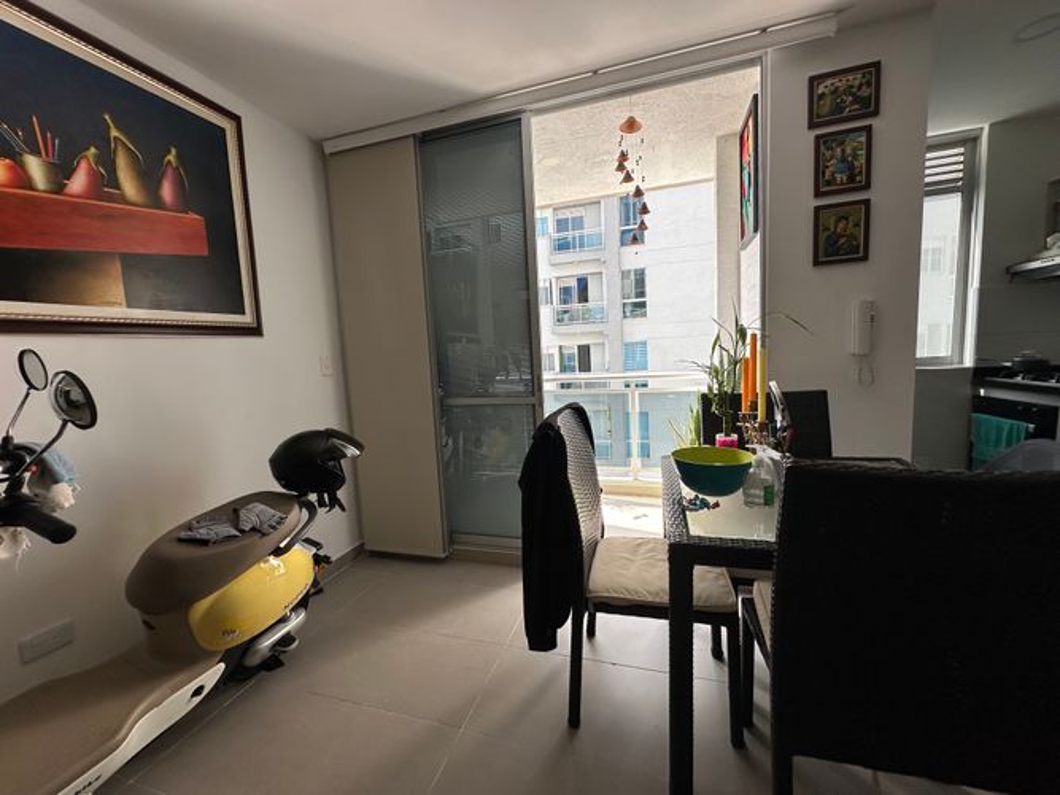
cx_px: 530
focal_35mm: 14
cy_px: 398
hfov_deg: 102.1
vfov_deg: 85.7
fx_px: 429
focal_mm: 2.22
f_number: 2.2
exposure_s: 1/157
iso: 40
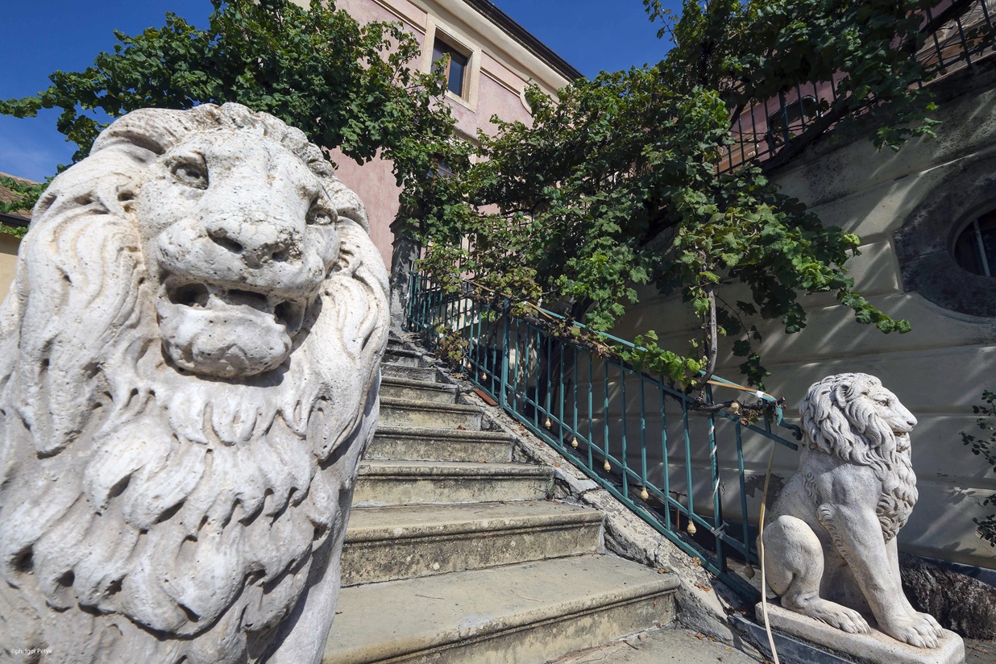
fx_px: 415
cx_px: 498
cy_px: 332
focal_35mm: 15
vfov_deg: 77.3
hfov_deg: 100.4
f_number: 11
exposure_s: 1/500
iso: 250
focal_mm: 10
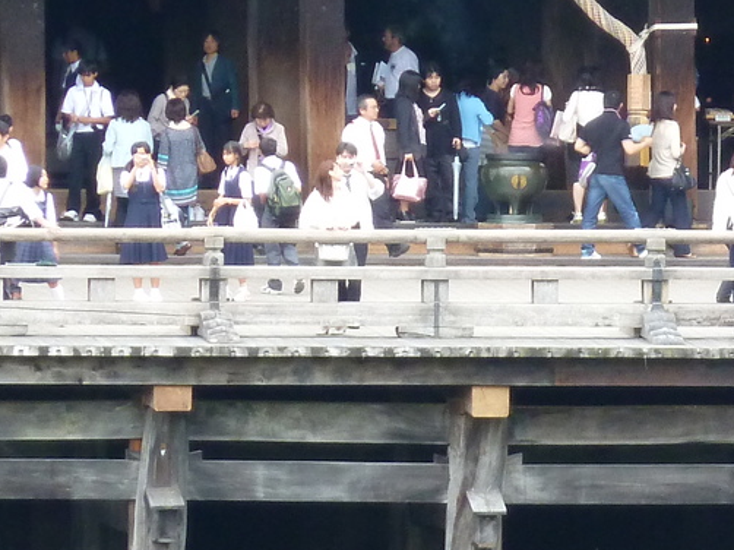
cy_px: 373
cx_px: 719
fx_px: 20283
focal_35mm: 957
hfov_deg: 2.1
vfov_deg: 1.6
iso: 200
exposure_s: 1/60
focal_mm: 49.2
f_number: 4.9
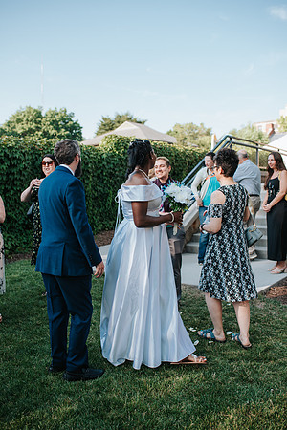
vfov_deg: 54.4
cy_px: 215
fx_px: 419
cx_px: 144
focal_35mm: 35
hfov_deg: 37.9
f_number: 3.2
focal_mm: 35
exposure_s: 1/640
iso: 140
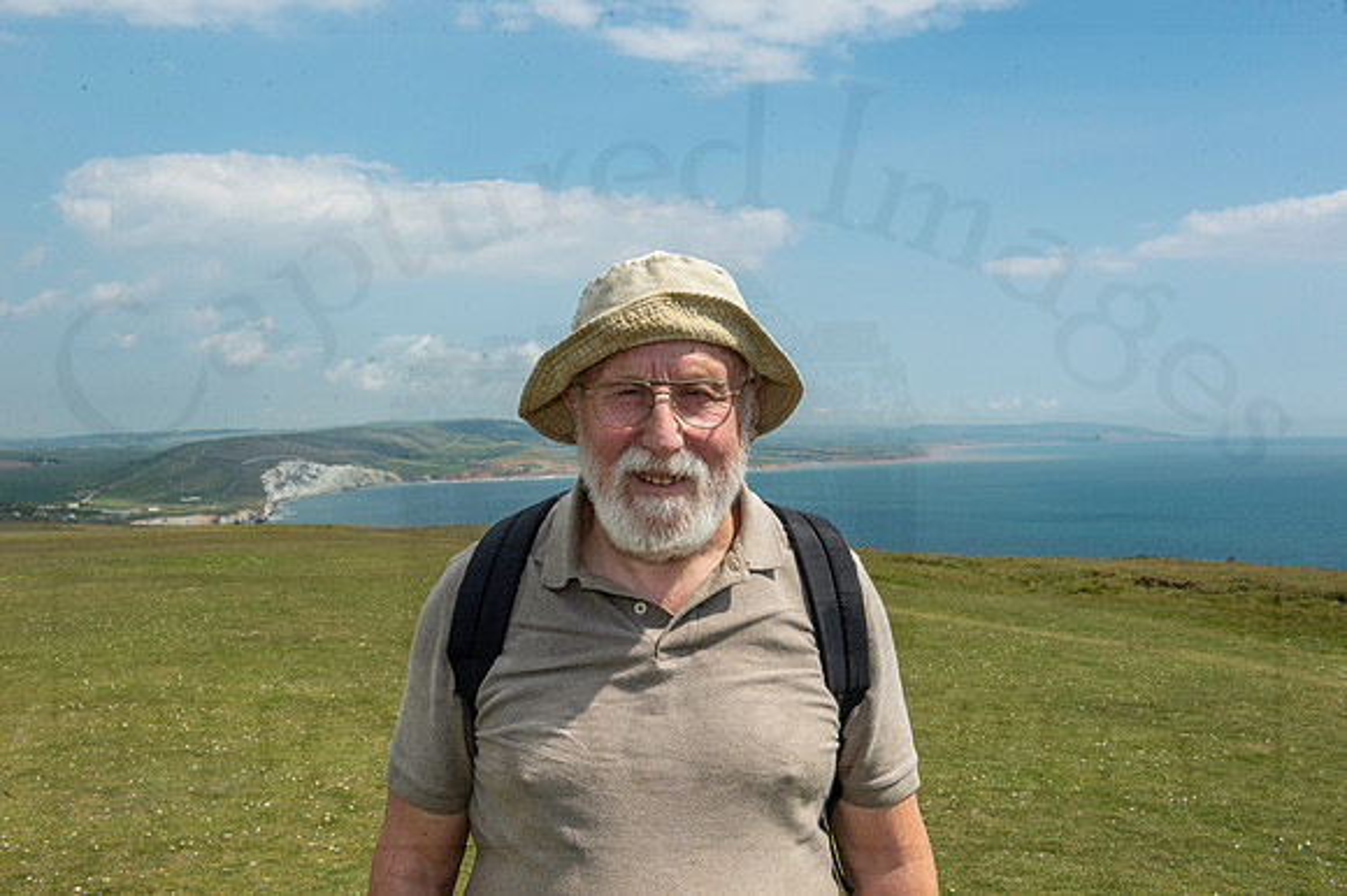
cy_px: 448
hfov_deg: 48.5
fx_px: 1496
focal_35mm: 40
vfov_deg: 33.4
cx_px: 674
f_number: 16
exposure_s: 1/800
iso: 1000
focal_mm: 40
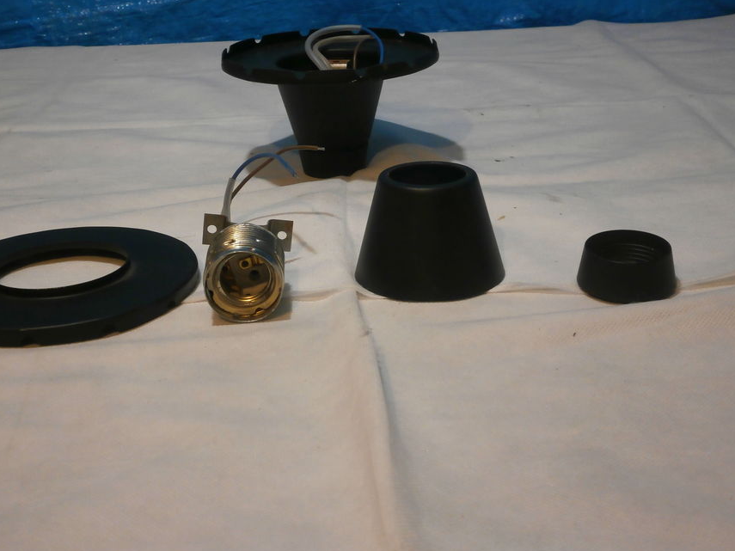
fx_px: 1168
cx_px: 343
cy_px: 238
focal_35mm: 55
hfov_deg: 34.9
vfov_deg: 26.5
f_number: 3.4
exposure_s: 1/13
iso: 200
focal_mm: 8.3
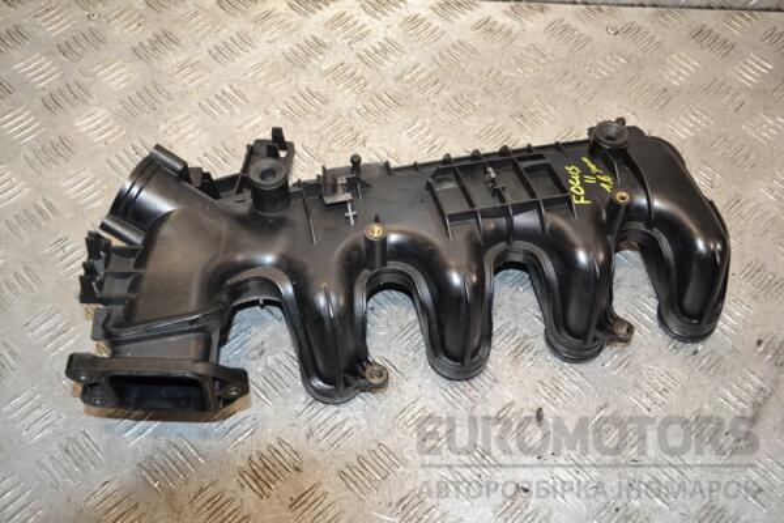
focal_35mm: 42
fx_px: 915
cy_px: 262
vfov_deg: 31.9
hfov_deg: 46.4
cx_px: 392
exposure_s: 1/200
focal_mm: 28
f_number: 5.6
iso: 800
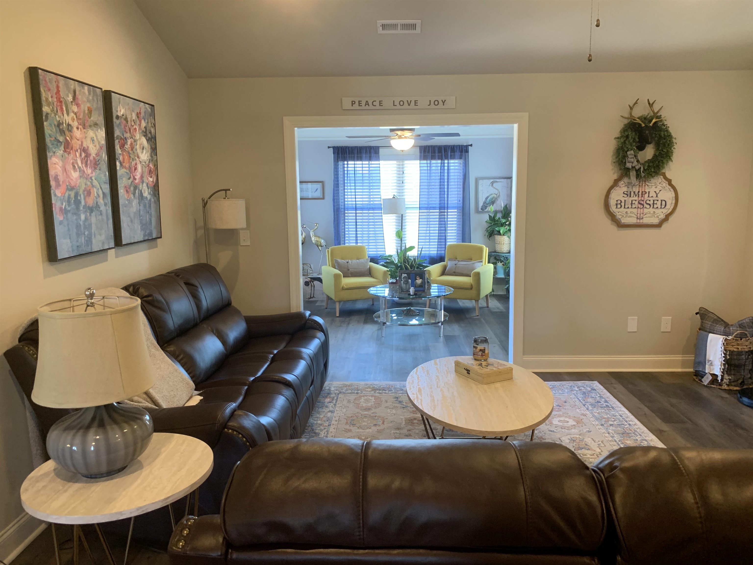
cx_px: 376
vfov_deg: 53.1
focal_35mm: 26
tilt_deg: -8.9
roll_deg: +1.0
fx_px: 566
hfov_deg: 67.3
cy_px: 282
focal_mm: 4.25
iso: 160
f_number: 1.8
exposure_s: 1/60
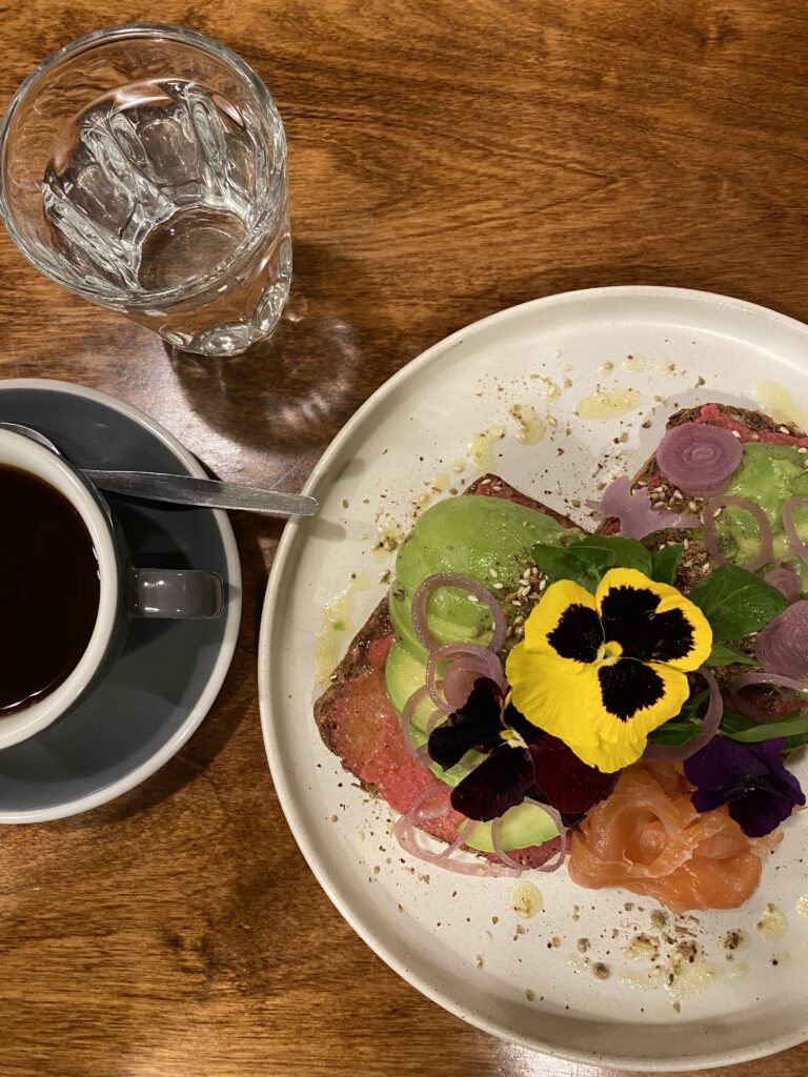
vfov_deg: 67.3
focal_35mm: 26
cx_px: 404
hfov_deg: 53.1
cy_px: 538
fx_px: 809
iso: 250
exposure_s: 1/49
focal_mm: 4.25
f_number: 1.8
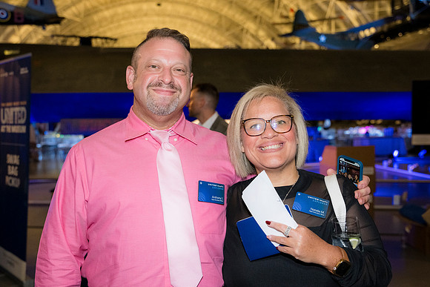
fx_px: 478
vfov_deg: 33.4
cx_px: 215
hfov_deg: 48.4
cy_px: 144
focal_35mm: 40
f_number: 4
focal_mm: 40
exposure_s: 1/160
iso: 3200
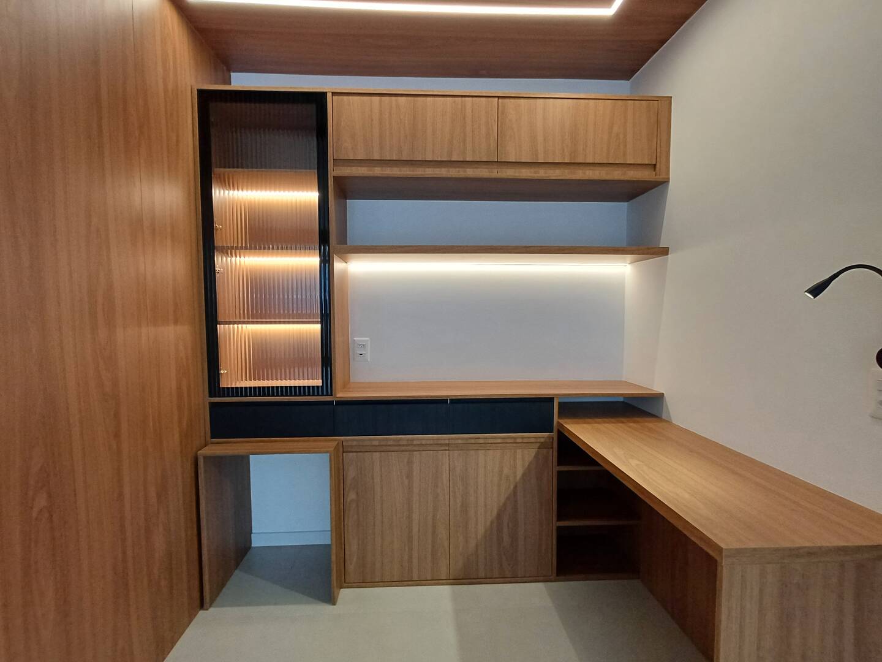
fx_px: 408
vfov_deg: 78.1
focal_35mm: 16
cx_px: 441
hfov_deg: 94.5
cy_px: 331
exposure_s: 1/60
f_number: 2.2
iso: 160
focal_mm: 1.64
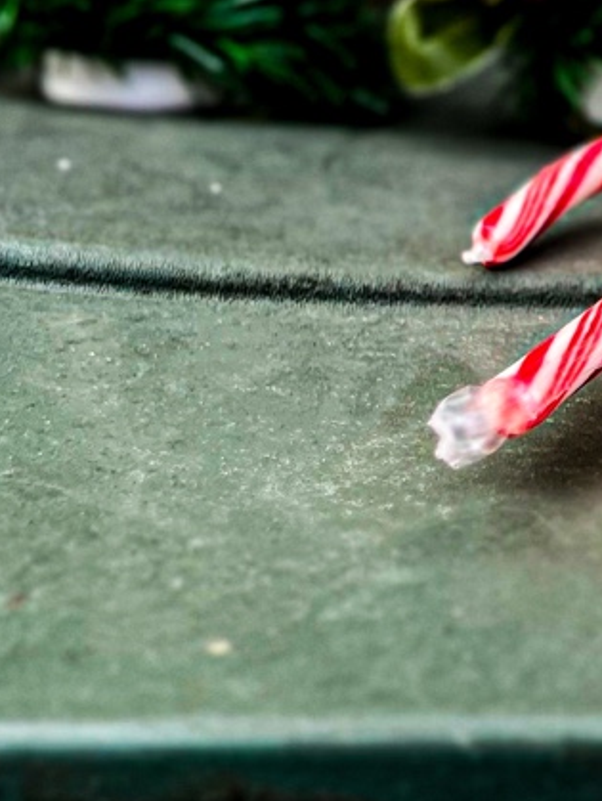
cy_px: 270
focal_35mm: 93
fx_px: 2153
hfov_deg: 15.4
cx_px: 716
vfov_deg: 21.0
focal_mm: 5.7
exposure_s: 1/550
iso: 50
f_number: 1.5
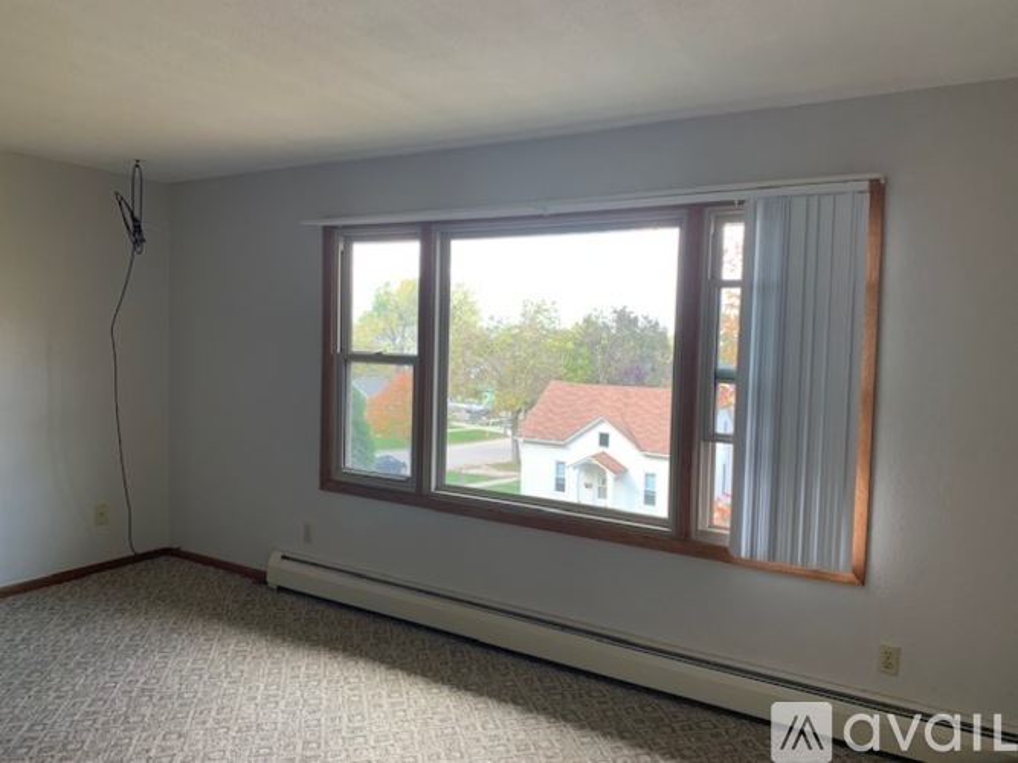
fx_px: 764
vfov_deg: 53.0
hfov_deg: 67.3
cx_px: 509
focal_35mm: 26
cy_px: 382
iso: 100
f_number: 1.8
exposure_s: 1/117
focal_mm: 4.25
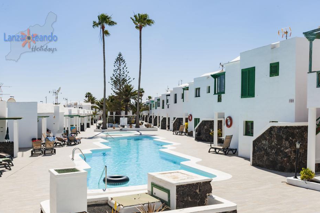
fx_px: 329
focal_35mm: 37
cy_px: 109
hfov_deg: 51.9
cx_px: 163
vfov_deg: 35.9
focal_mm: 36
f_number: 14
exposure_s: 1/200
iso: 200
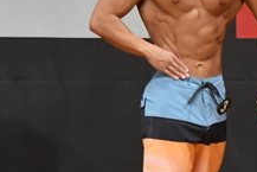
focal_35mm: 910
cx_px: 429
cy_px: 74
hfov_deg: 2.3
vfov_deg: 1.5
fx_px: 6500
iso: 7200
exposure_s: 1/400
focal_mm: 170
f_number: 5.6
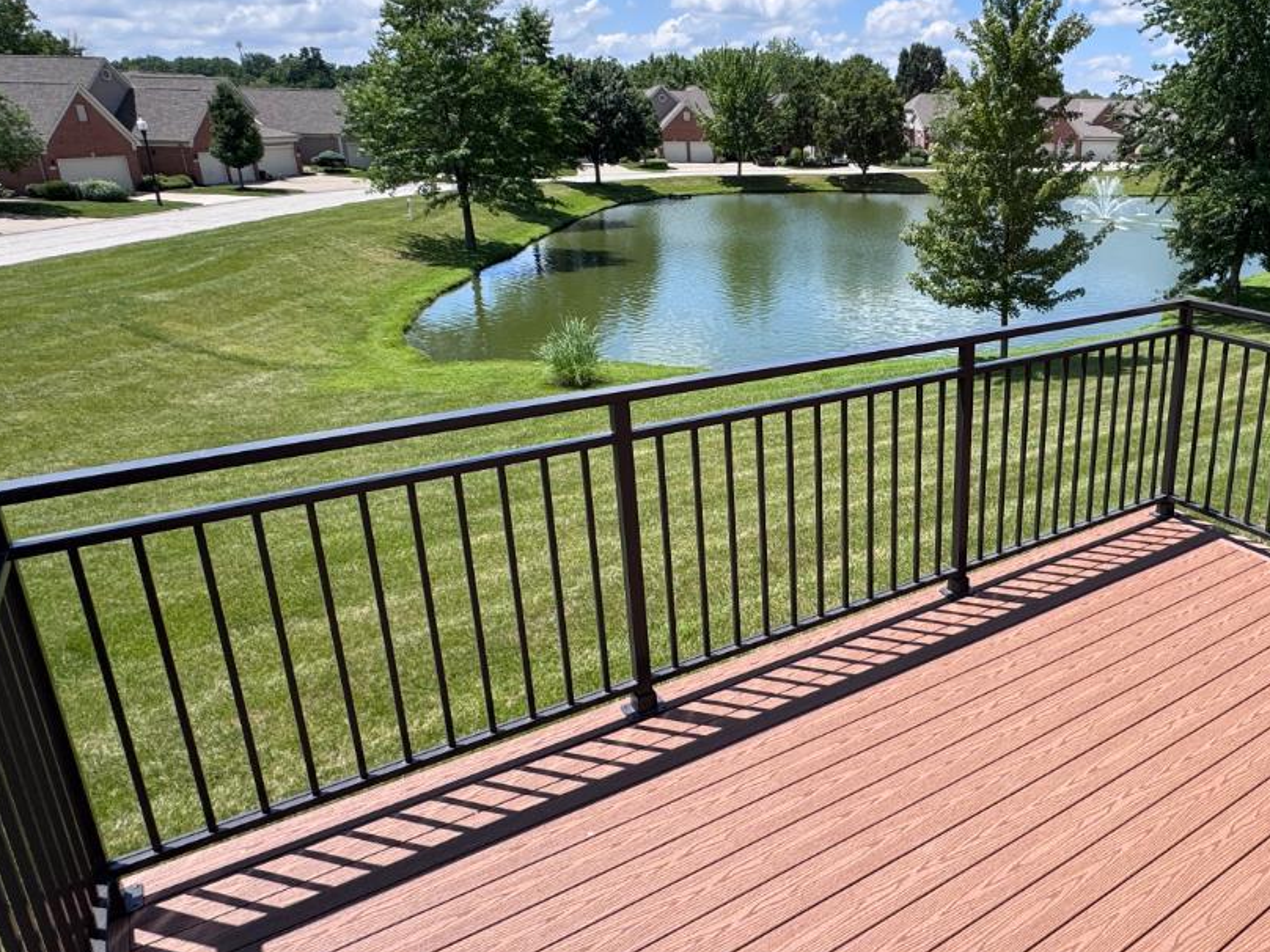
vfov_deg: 53.0
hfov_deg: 63.6
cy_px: 427
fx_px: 954
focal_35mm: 26
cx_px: 945
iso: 40
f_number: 2.2
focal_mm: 2.22
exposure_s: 1/1256
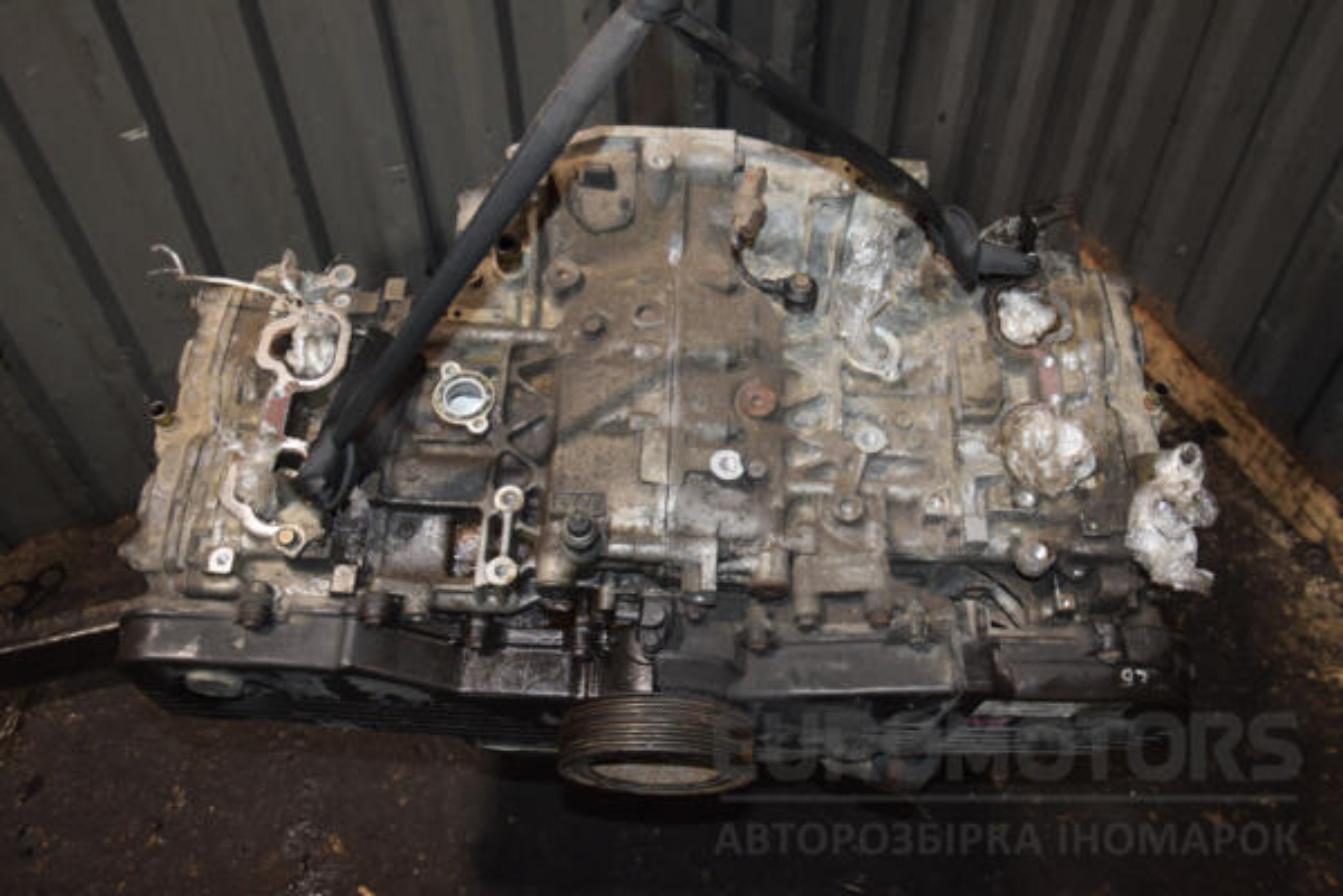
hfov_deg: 59.5
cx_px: 672
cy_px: 448
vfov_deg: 41.7
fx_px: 1175
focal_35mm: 32
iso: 800
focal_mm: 21
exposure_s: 1/60
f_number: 5
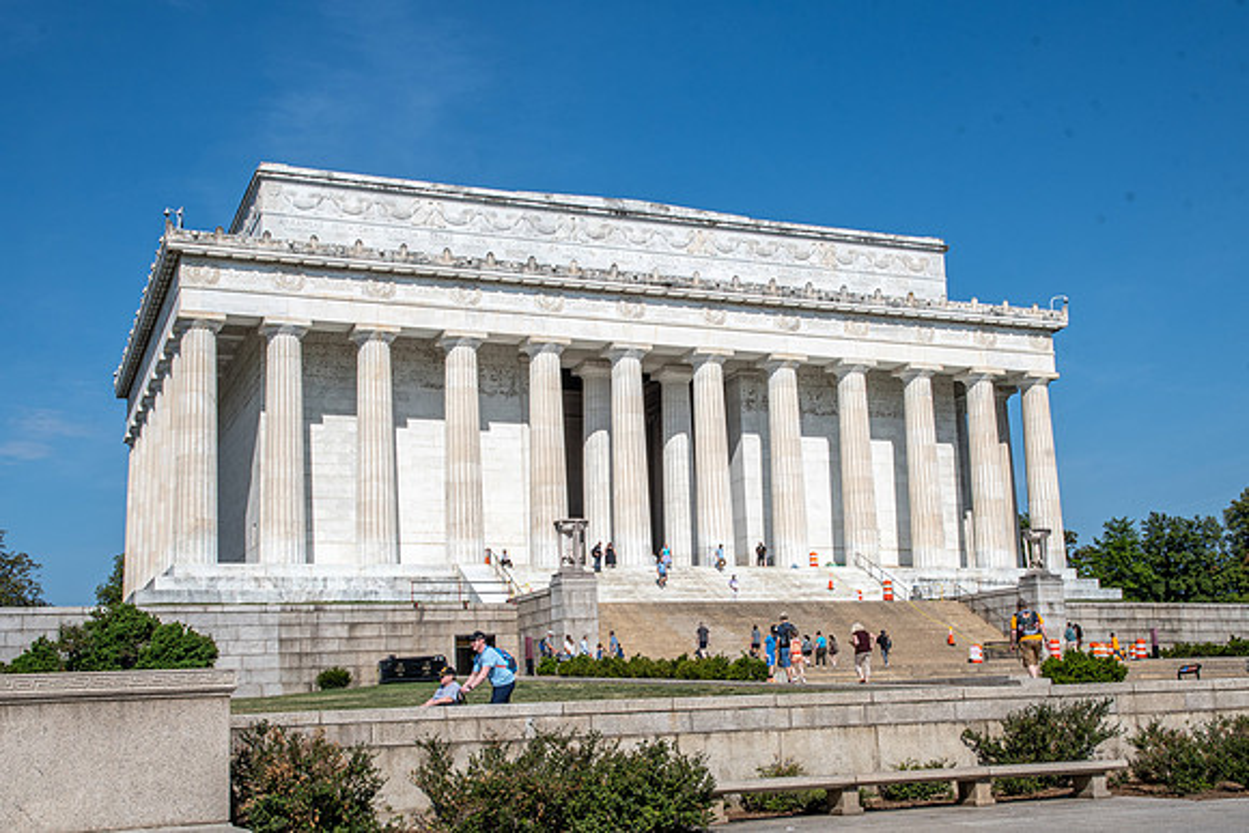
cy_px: 470
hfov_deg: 45.7
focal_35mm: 43
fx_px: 1481
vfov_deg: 31.4
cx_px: 662
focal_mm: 24
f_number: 16
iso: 100
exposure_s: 1/160
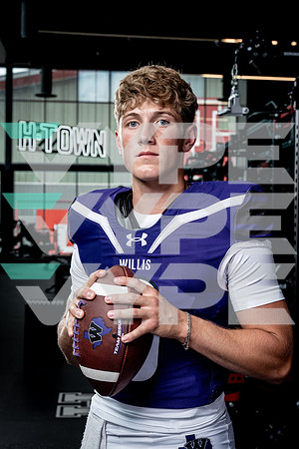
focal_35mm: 62
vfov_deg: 32.4
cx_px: 150
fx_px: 772
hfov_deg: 21.9
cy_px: 224
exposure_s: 1/250
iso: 640
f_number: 8
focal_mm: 62
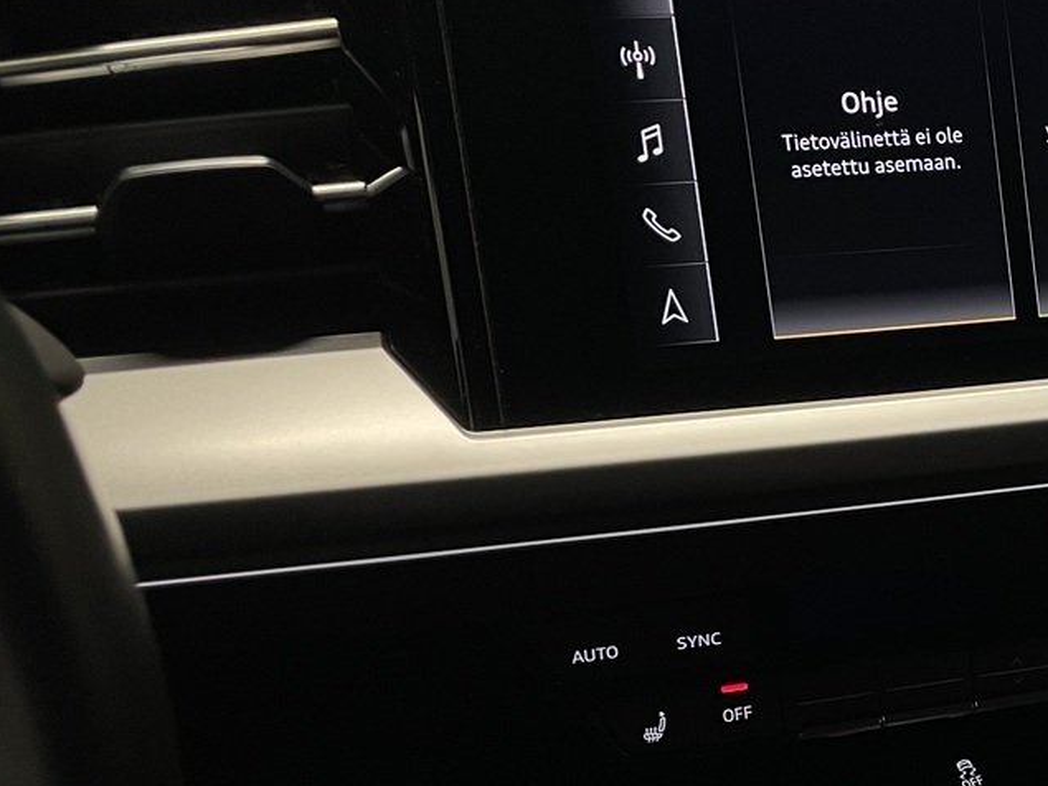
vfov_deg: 24.3
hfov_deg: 29.8
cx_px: 1119
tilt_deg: -36.8
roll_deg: -4.2
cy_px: 661
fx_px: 1786
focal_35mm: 59
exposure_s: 1/60
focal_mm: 4.2
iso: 200
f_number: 1.6
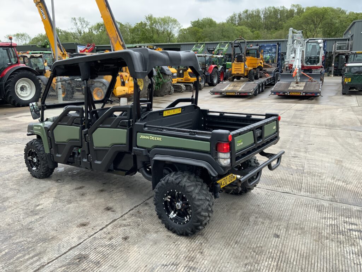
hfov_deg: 61.7
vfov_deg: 48.2
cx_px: 181
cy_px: 136
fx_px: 303
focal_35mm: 29
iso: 16
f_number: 1.8
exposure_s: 1/312
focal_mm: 3
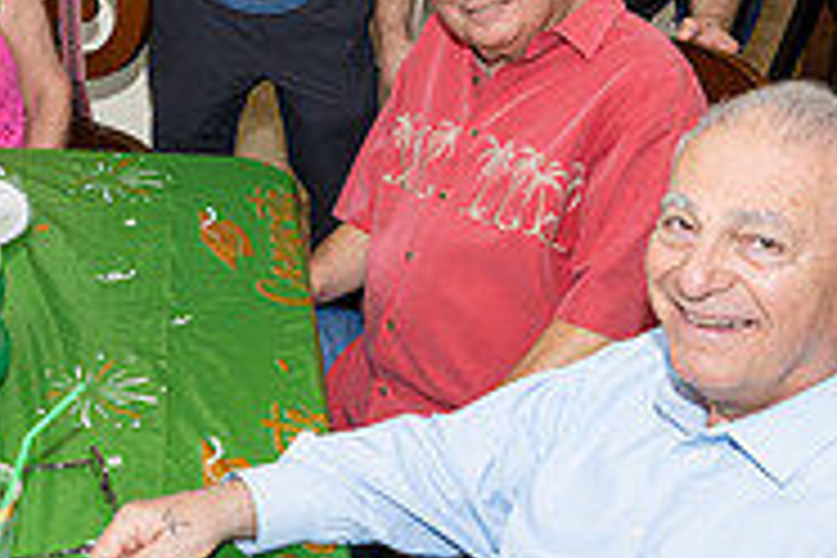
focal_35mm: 75
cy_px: 79
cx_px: 63
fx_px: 1744
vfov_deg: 18.0
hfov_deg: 26.0
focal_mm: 24
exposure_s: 1/200
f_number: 5.6
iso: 800
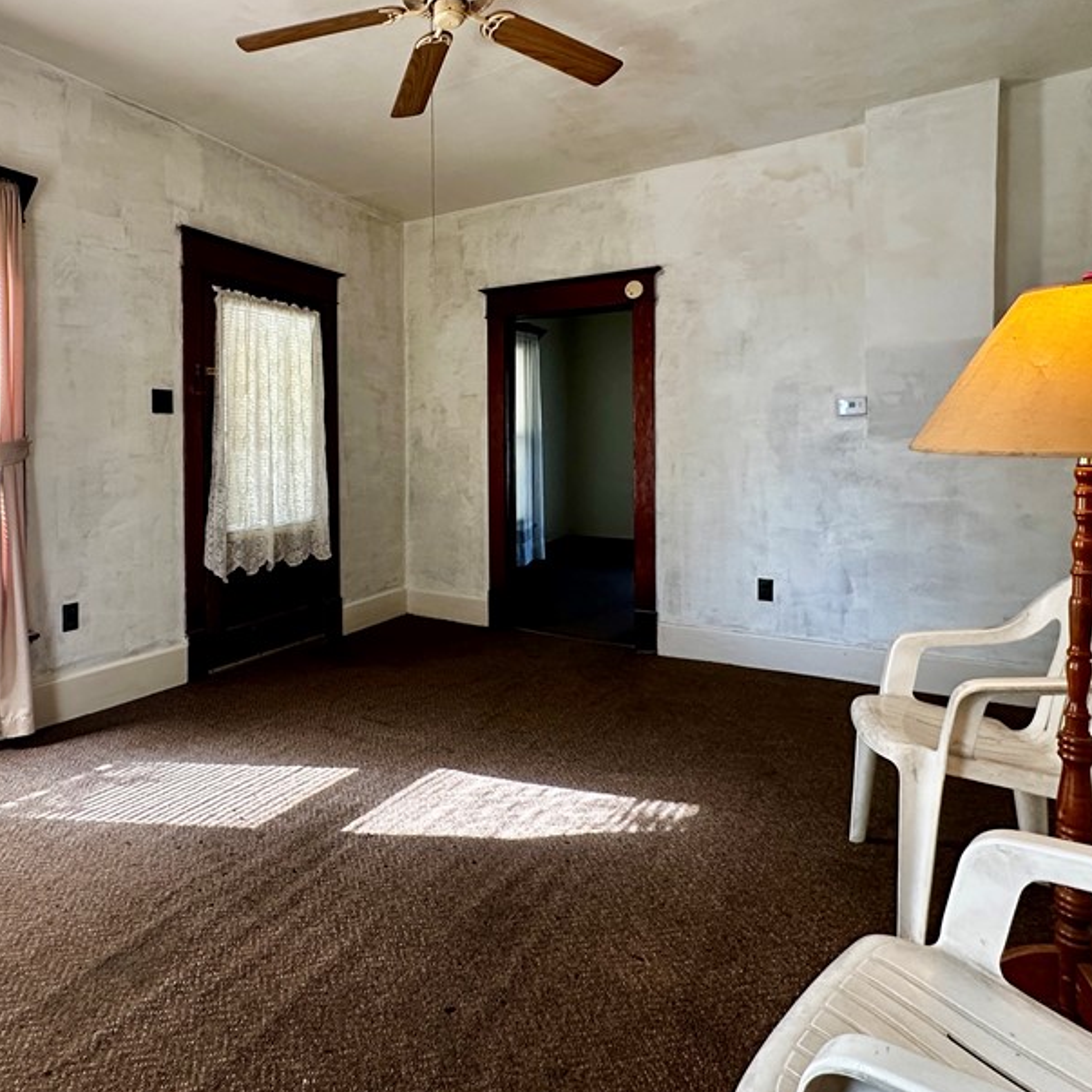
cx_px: 395
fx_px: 749
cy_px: 453
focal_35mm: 21
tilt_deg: -0.9
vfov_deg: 71.6
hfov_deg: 70.7
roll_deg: +0.4
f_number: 2.2
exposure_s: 1/120
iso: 250
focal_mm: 2.22
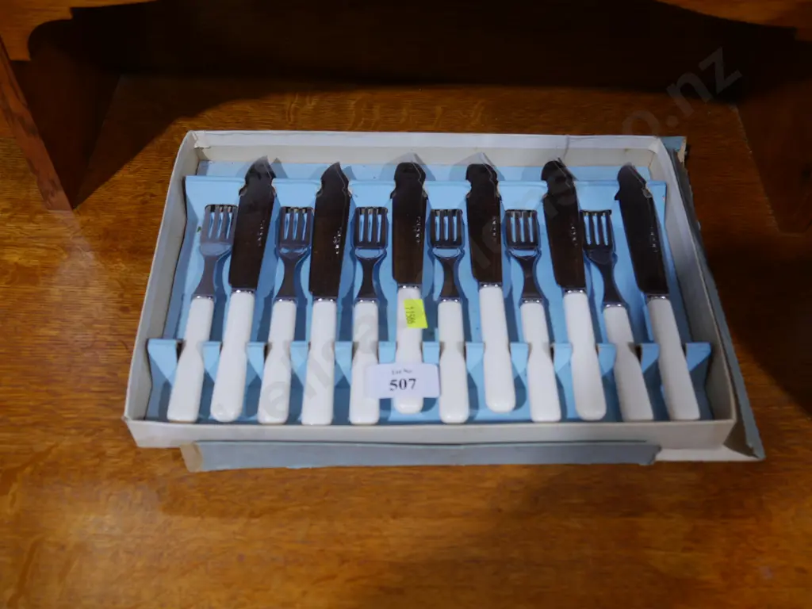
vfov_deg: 39.7
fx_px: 844
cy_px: 304
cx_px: 406
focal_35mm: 36
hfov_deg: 51.4
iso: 320
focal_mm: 18
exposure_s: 1/60
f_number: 4
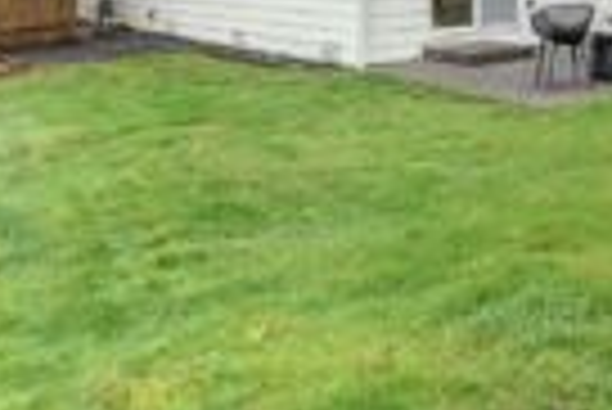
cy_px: -56
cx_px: 585
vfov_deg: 27.6
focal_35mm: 44
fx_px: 749
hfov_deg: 40.1
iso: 1250
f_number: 11
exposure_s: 1/20
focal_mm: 10
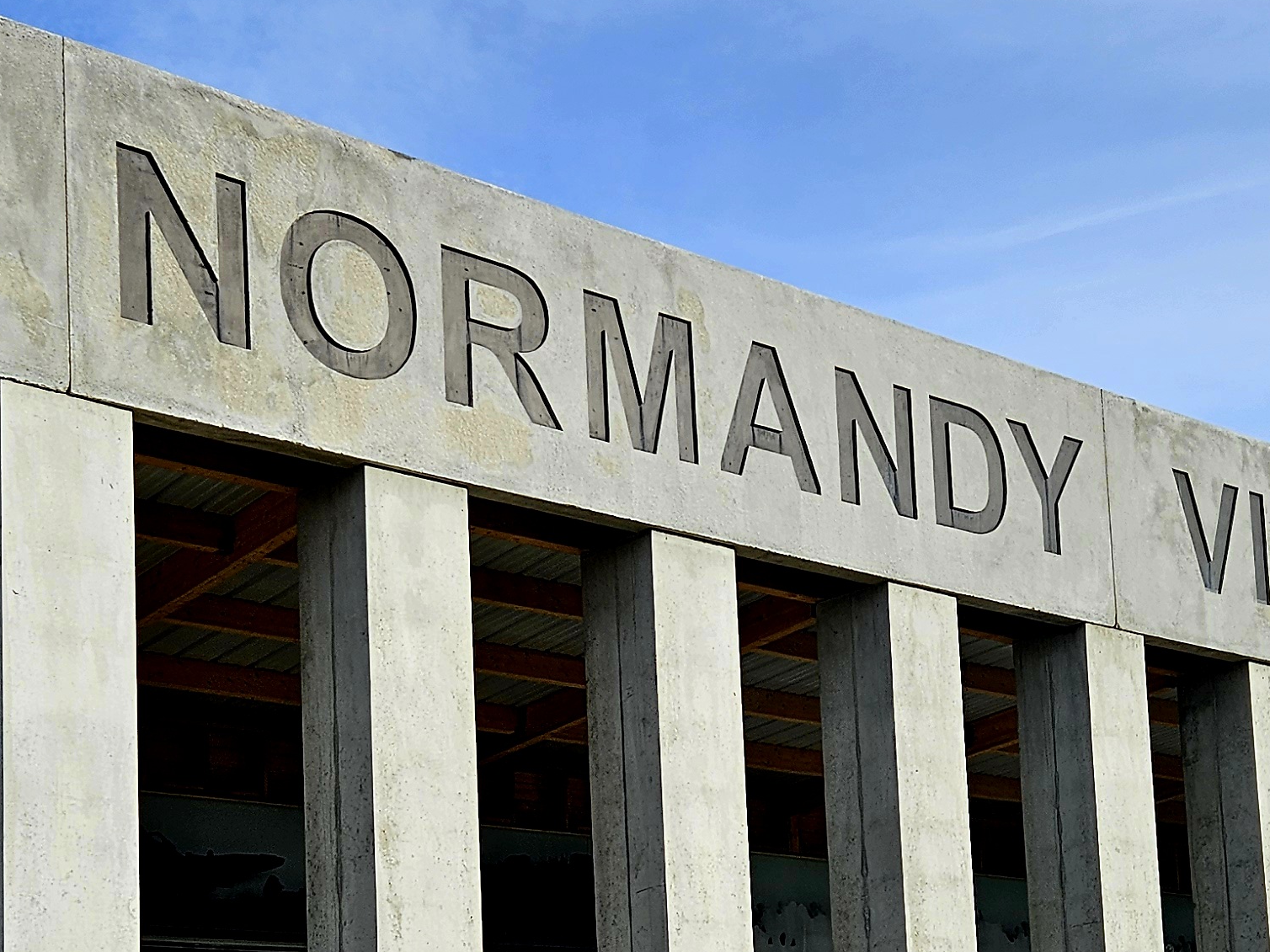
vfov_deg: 23.3
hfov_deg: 31.6
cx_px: 756
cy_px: 893
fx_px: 2238
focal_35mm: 61
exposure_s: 1/2000
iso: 25
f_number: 1.8
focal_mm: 5.4
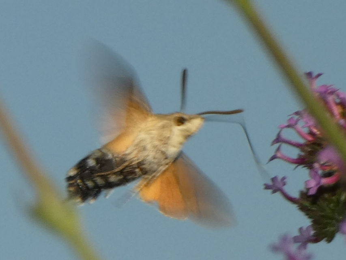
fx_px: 2359
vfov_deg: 6.3
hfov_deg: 8.4
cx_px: 173
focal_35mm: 236
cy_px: 130
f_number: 5.5
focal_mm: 42.3
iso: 80
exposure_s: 1/200
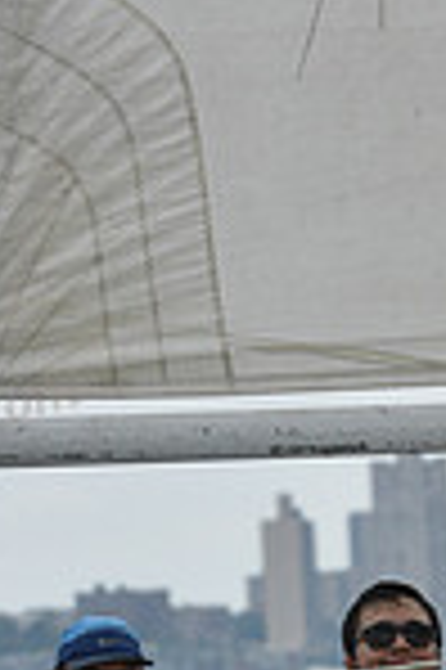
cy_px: 1043
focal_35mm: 468
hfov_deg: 2.9
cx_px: 313
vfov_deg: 4.4
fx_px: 8717
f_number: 5.6
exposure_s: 1/1250
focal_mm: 120
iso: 320
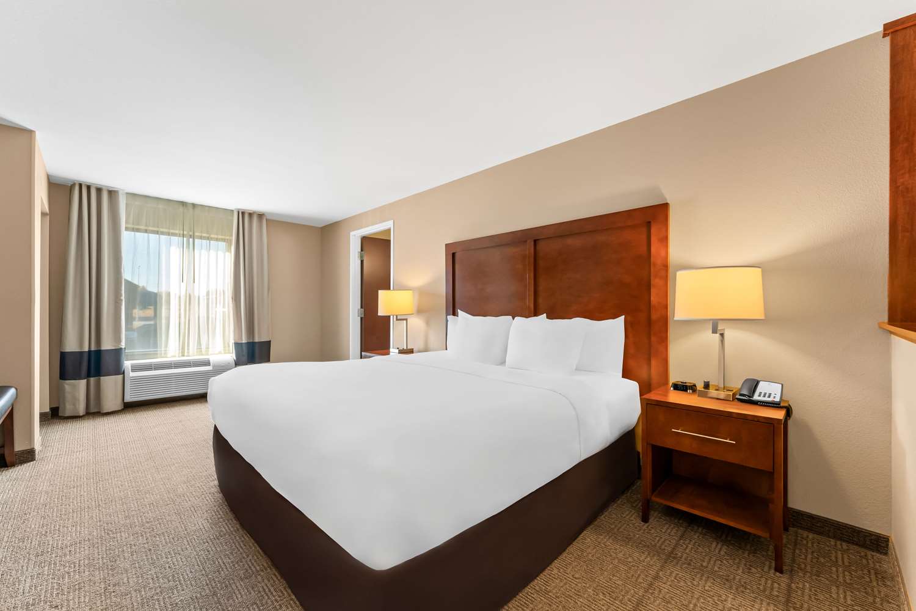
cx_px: 458
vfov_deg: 81.2
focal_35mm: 14
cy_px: 306
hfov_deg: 104.3
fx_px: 356
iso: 400
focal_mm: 14
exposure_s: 1/20
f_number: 8
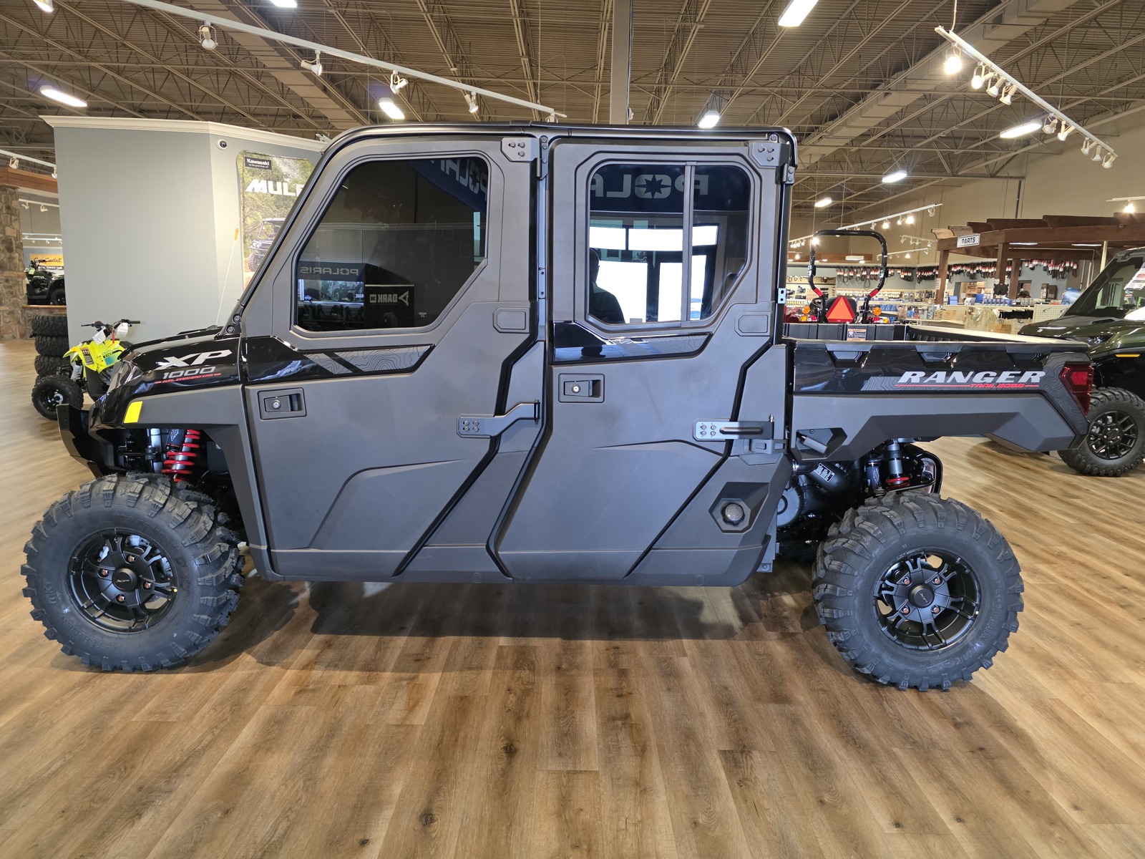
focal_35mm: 23
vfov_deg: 58.9
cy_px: 430
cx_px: 572
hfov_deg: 73.9
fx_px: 761
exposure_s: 1/120
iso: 1000
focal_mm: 6.3
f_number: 1.7
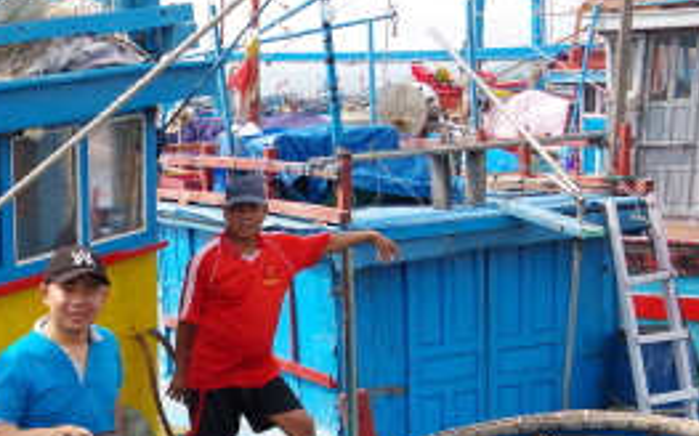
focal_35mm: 66
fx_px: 1256
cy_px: 447
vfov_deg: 19.1
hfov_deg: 29.7
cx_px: 58
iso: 800
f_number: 9
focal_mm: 21
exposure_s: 1/500
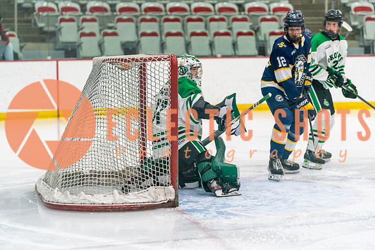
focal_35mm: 134
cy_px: 152
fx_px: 1392
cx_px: 188
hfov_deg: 15.3
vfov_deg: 10.3
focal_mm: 106
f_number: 2.8
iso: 4000
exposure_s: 1/1600
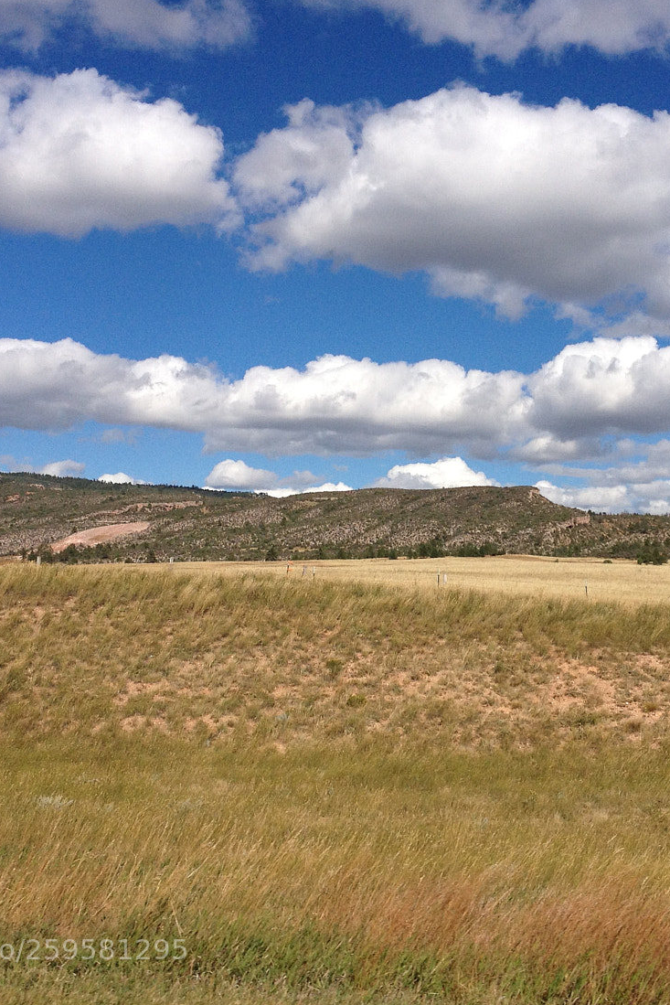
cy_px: 473
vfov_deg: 37.5
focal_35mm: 53
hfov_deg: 25.4
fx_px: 1479
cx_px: 441
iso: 50
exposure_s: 1/3690
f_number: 2.4
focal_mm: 4.28
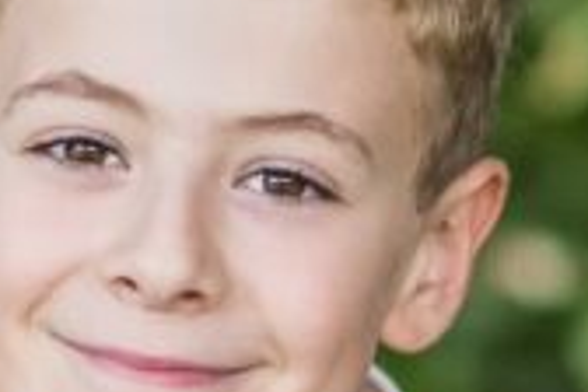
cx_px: -80
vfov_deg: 1.8
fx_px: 12150
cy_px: 411
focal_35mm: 744
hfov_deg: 2.8
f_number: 2
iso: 1250
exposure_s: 1/5000
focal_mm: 85
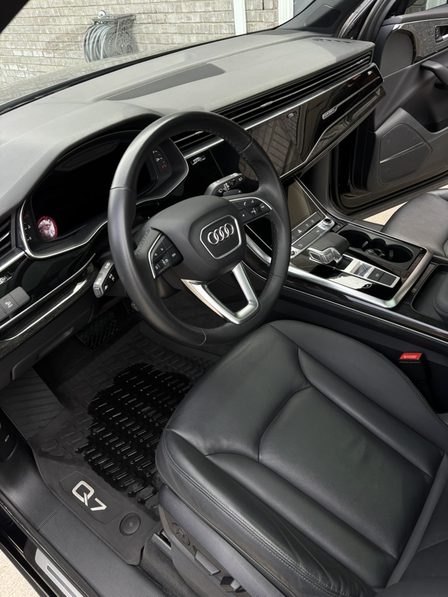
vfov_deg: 67.3
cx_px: 224
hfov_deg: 53.1
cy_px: 298
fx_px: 449
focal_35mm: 26
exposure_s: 1/157
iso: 40
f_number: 1.6
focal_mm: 5.96
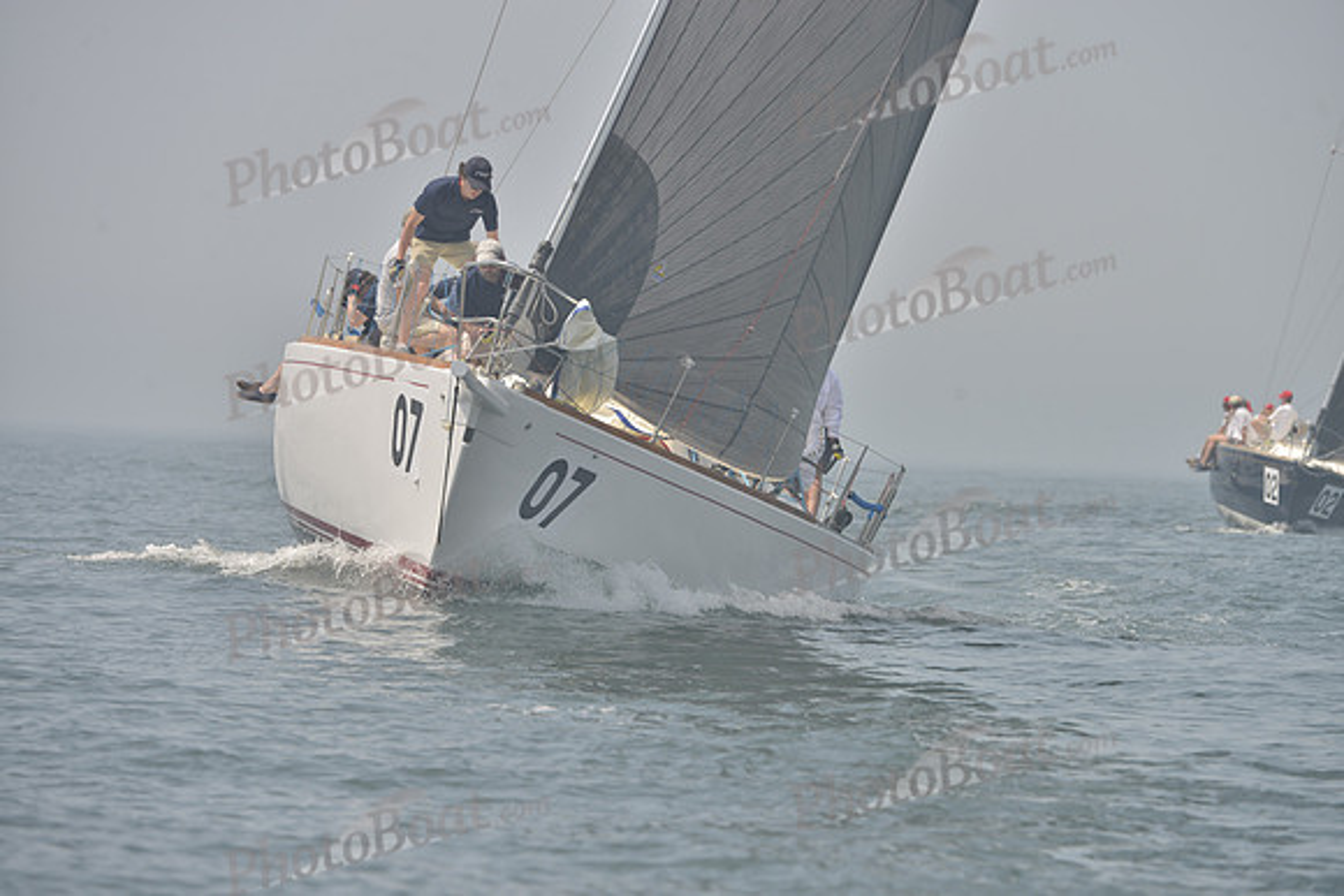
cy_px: 448
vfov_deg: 6.2
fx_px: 8215
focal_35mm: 220
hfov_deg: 9.4
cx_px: 672
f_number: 8
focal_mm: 220
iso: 280
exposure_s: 1/1000
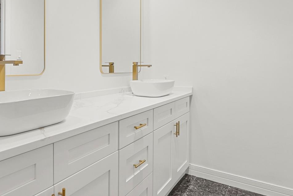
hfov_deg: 66.3
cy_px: 68
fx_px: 220
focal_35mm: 27
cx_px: 108
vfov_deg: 47.3
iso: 2000
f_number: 9
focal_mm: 16
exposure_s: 1/60
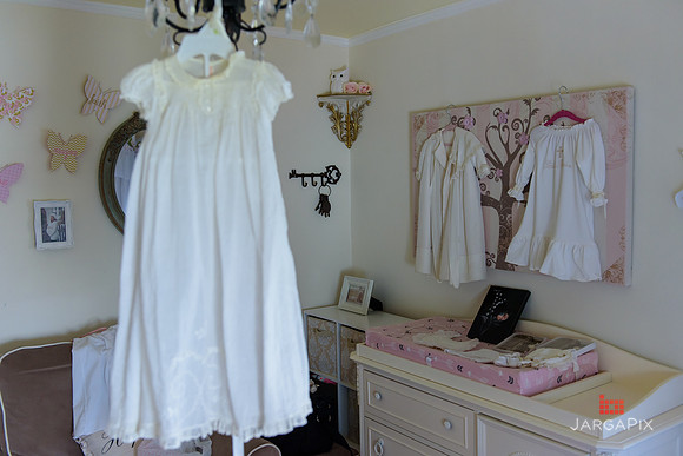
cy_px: 228
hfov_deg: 55.8
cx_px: 342
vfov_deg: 38.9
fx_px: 645
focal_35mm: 34
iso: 1000
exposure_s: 1/200
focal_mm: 34
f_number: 3.2
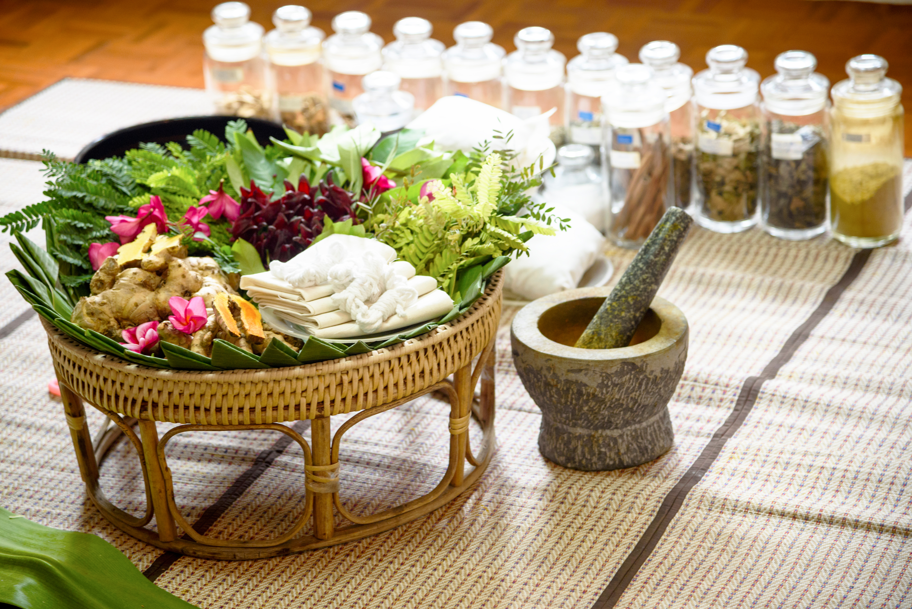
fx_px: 3041
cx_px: 456
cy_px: 304
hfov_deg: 17.1
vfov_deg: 11.4
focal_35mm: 120
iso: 640
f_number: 4
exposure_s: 1/10
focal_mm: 120
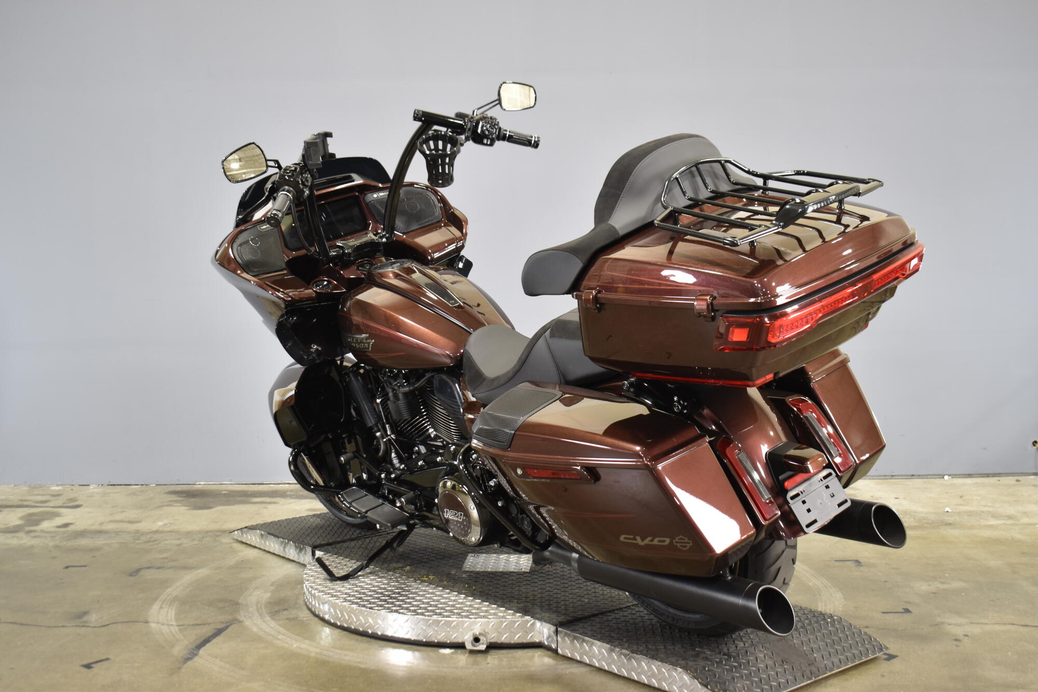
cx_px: 519
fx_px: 1211
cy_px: 346
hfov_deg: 46.4
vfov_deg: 31.9
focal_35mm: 42
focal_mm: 28
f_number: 4.2
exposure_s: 1/8
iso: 400
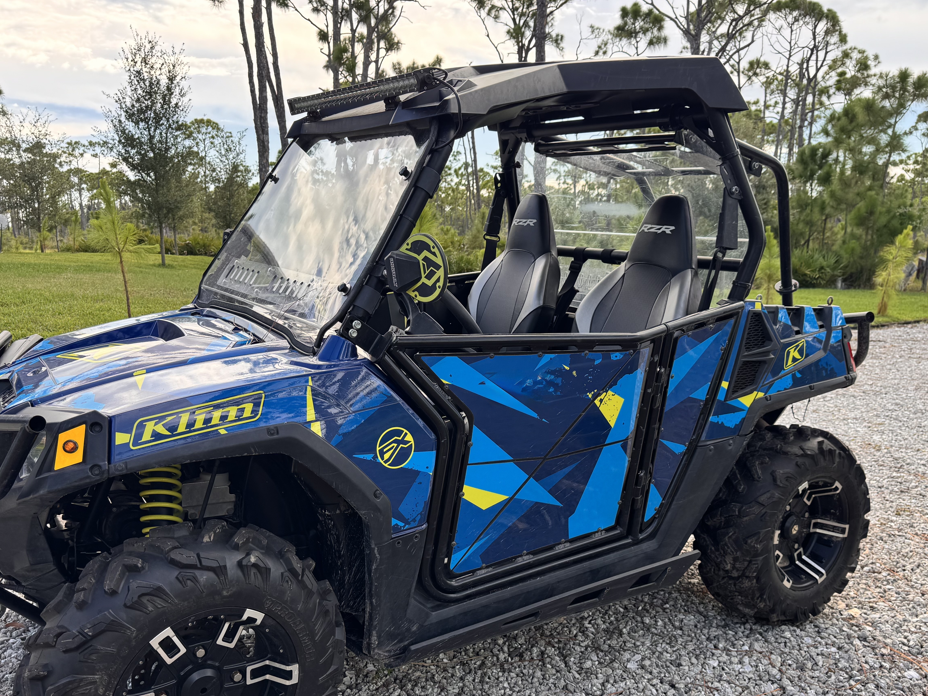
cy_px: 427
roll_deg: +0.2
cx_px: 475
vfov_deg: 46.5
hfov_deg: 60.0
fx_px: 804
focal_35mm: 30
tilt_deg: -12.8
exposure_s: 1/598
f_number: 1.78
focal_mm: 6.76
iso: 80
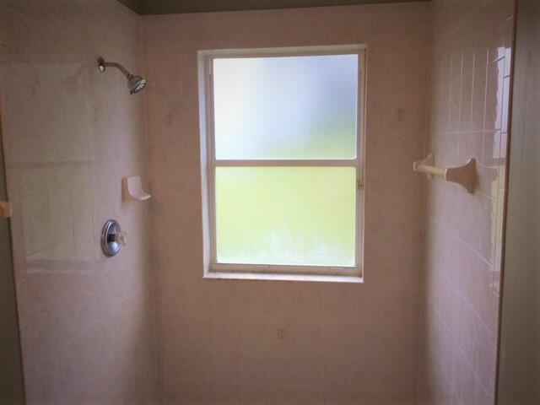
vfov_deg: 48.2
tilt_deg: -7.6
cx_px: 270
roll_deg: +1.7
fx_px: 452
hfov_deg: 61.7
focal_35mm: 29
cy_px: 202
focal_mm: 4.15
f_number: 2.2
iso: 32
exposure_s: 1/237
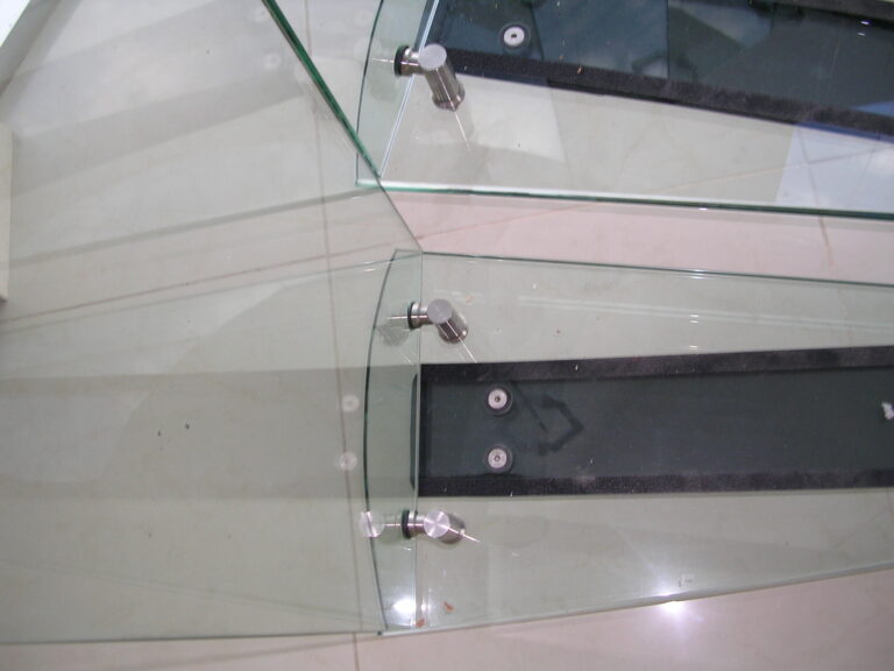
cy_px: 336
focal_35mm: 38
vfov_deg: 37.7
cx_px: 447
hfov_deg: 49.0
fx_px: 981
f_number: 2.8
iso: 50
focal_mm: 5.8
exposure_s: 1/66.5
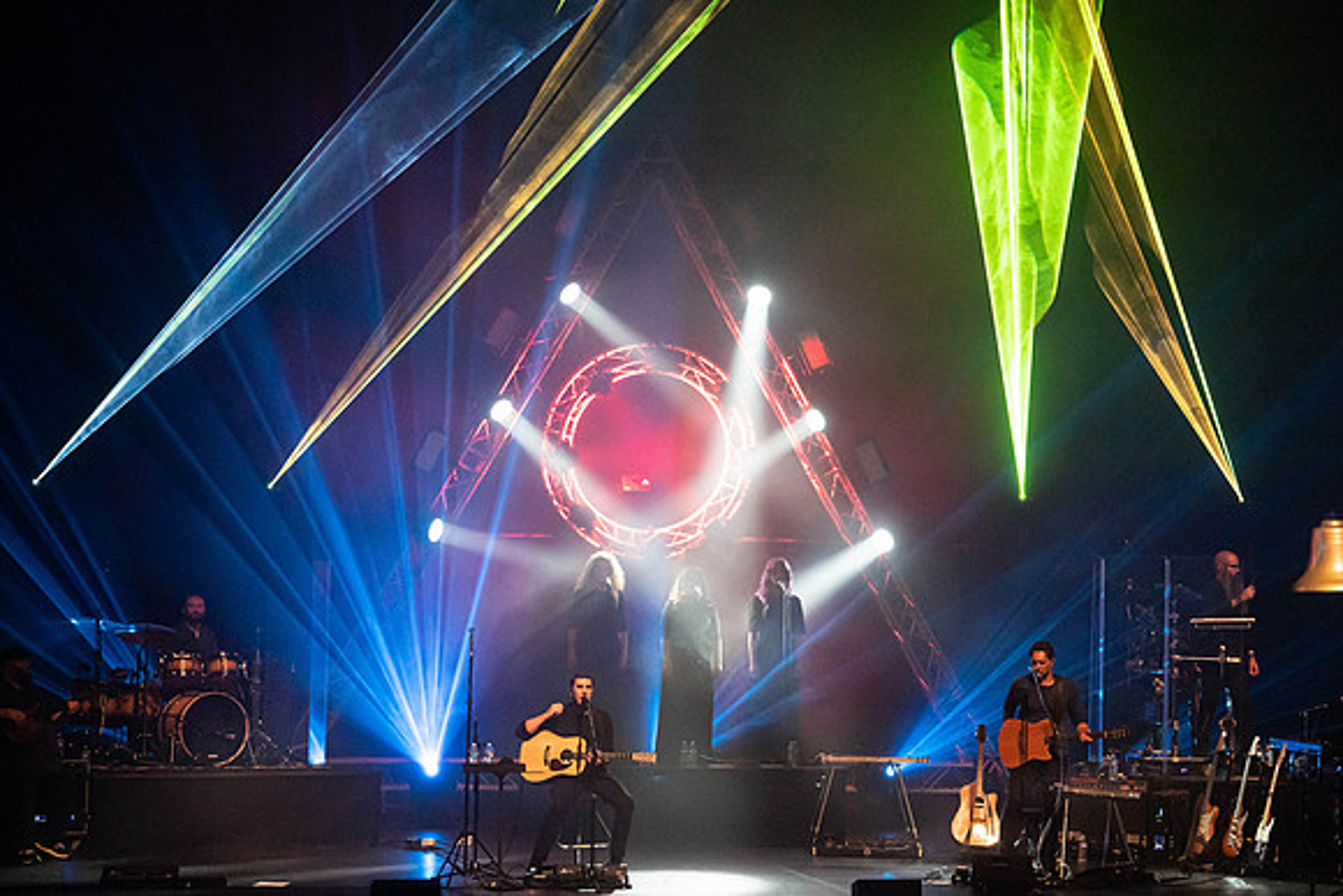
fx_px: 4328
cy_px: 448
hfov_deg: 17.6
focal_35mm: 116
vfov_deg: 11.8
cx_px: 672
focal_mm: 116
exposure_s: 1/250
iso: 6400
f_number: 5.6
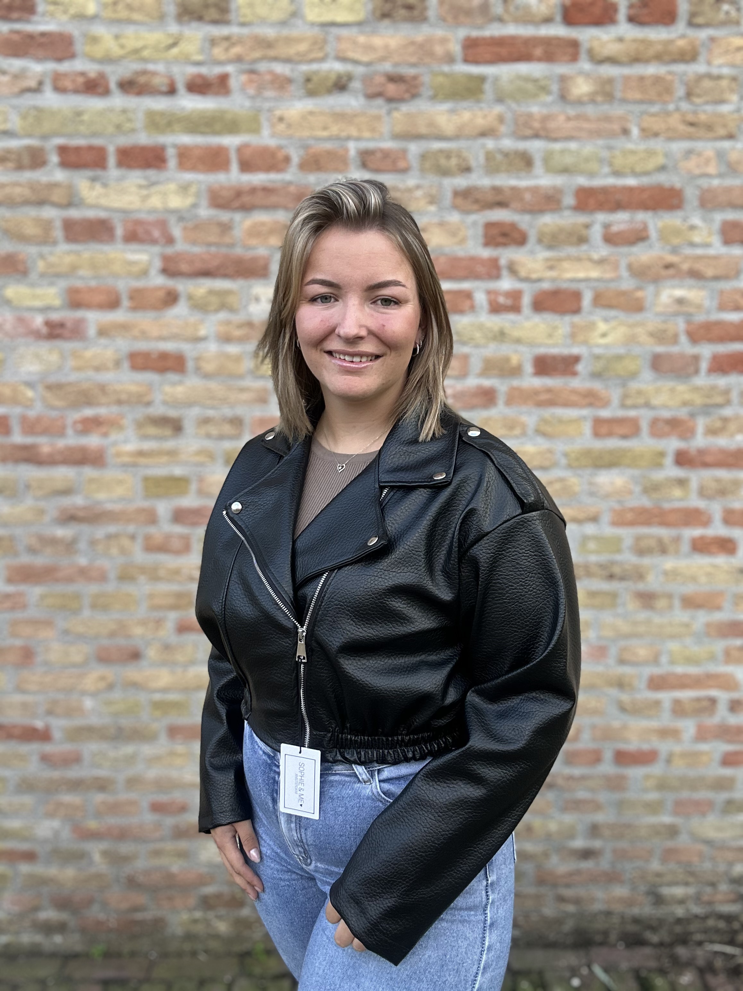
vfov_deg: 60.0
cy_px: 496
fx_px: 859
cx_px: 372
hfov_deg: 46.8
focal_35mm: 30
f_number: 1.9
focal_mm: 2.69
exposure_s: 1/121
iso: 20
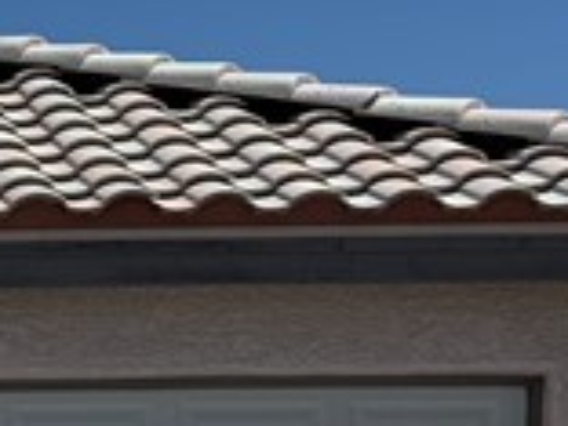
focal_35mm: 158
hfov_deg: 11.0
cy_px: 892
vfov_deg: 8.8
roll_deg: -0.3
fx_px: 2593
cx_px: -670
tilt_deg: -6.9
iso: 80
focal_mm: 6.76
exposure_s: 1/10417
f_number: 1.78
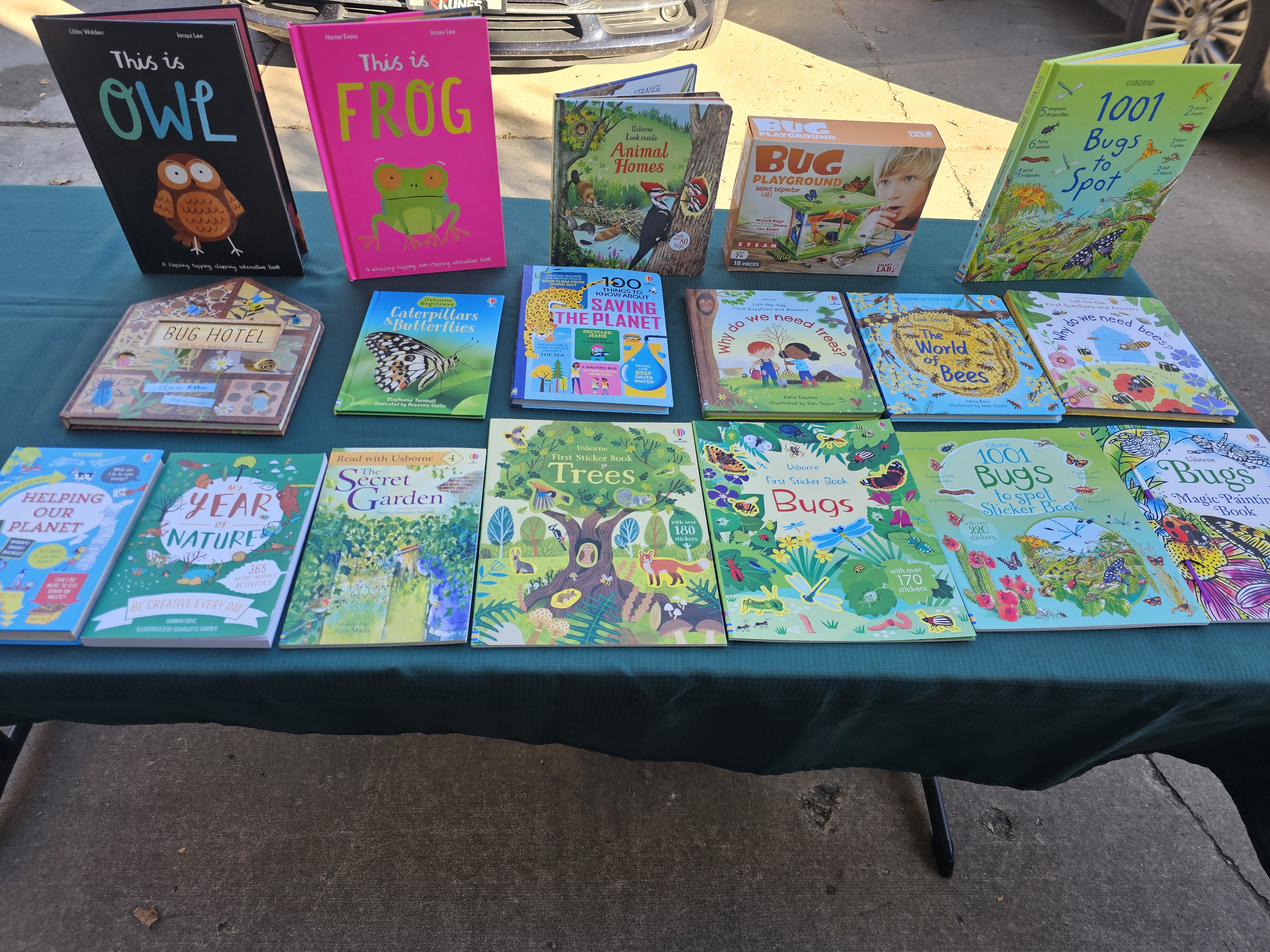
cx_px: 635
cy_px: 476
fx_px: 844
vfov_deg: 58.9
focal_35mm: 23
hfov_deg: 73.9
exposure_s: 1/180
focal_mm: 6.3
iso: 40
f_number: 1.7
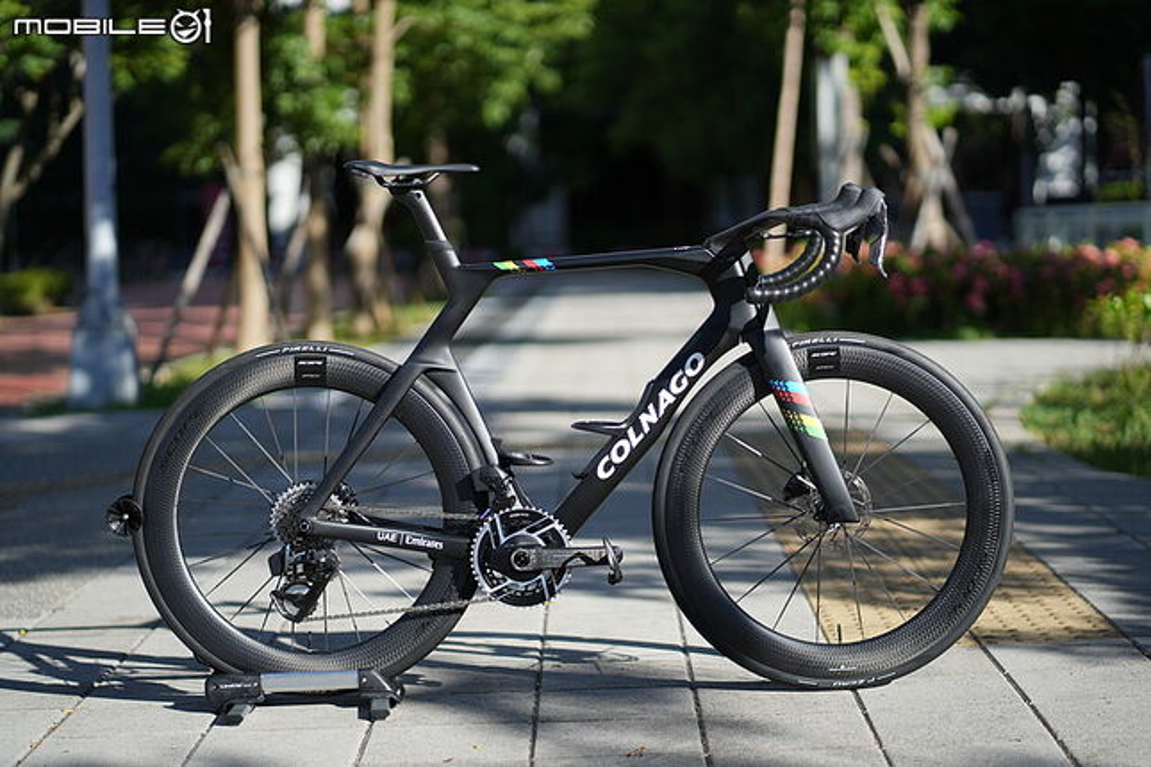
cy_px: 384
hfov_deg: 23.9
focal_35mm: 85
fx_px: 2717
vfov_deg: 16.1
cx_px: 576
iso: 100
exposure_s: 1/2500
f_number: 1.8
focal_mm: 85
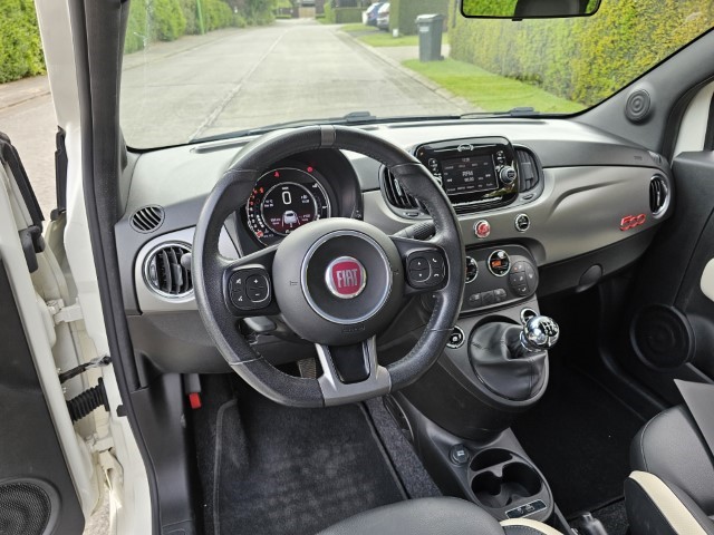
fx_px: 474
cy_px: 268
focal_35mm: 23
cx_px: 357
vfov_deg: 58.9
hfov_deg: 73.9
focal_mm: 6.3
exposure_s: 1/180
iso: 50
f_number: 1.7
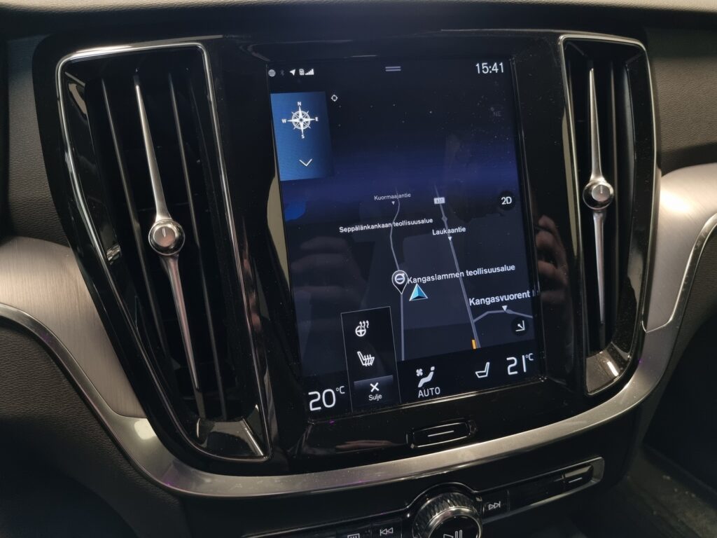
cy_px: 269
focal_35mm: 26
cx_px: 358
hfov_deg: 67.3
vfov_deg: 53.1
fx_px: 539
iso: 250
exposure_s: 1/50
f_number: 1.8
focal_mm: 5.4
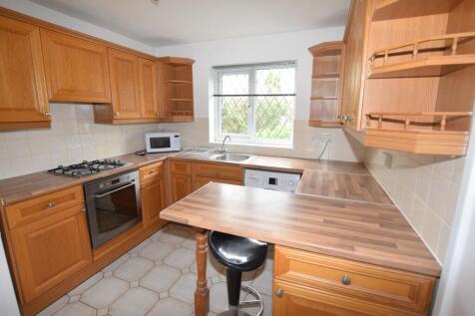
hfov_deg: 92.5
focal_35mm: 17
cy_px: 158
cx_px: 238
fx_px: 228
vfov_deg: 69.6
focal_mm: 11.5
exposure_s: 1/100
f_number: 5
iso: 800
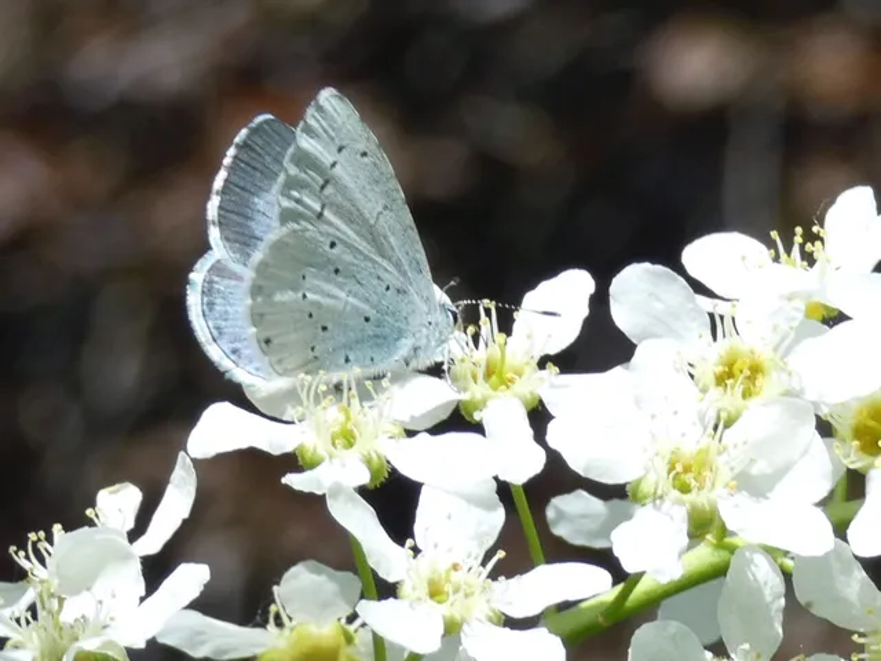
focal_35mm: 107
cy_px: 330
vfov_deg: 13.8
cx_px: 440
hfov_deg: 18.4
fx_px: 2723
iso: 80
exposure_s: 1/160
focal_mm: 19.2
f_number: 4.9
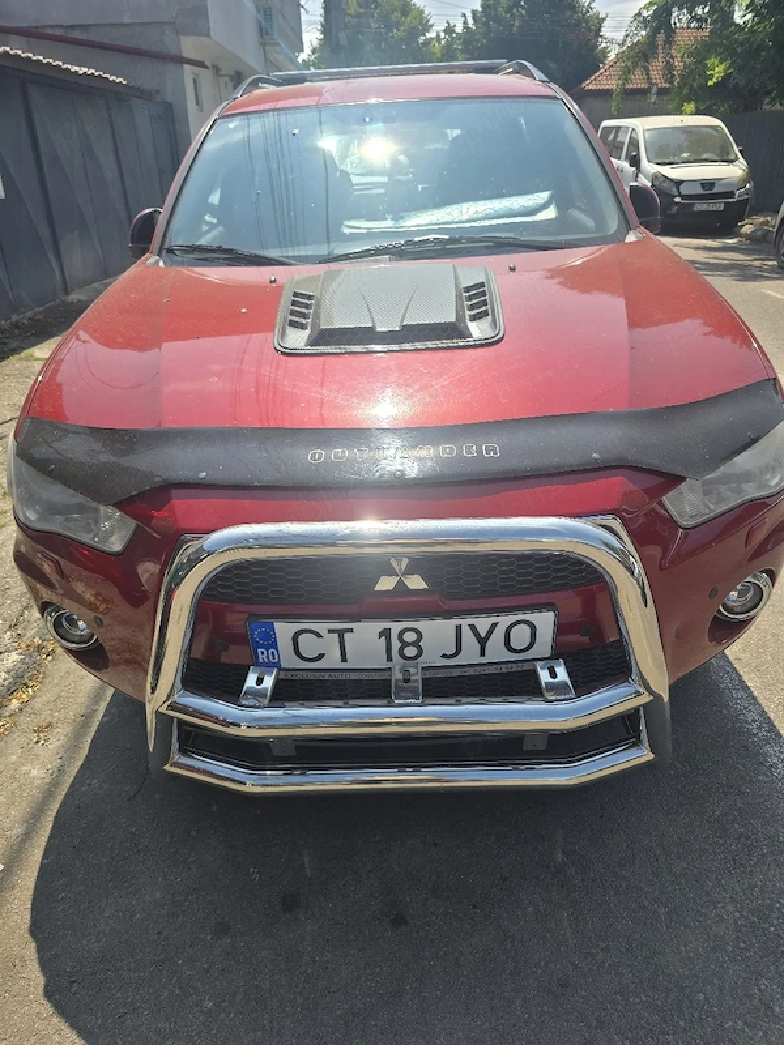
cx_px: 392
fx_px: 695
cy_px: 522
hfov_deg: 58.9
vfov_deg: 73.9
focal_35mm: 23
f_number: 1.7
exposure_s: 1/769
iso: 12
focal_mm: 6.3
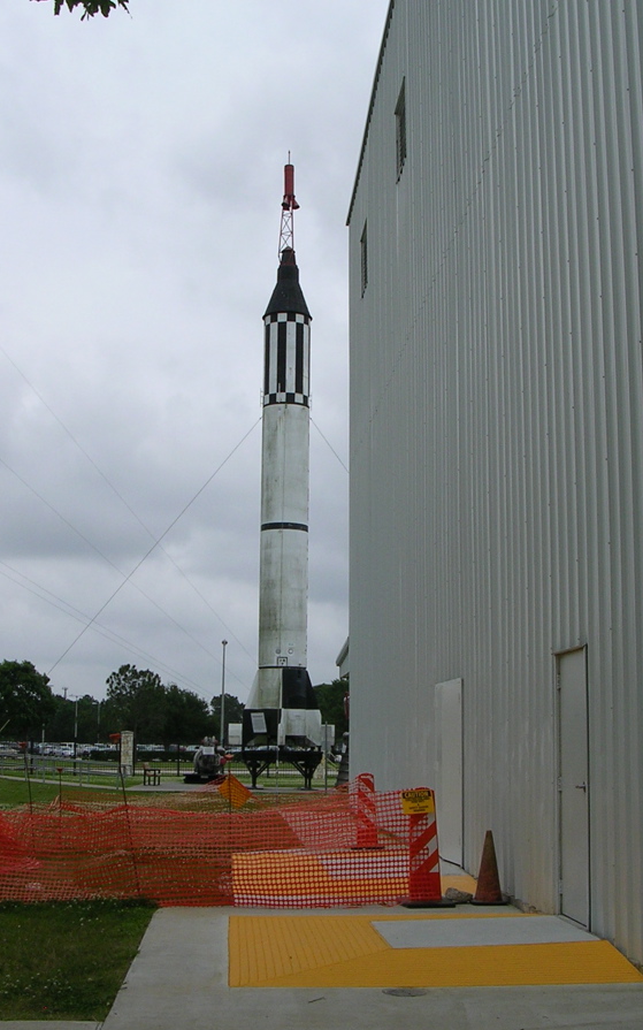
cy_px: 577
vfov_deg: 41.8
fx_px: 1346
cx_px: 313
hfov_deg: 26.9
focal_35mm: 48
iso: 50
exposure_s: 1/396
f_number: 5.6
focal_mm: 5.8
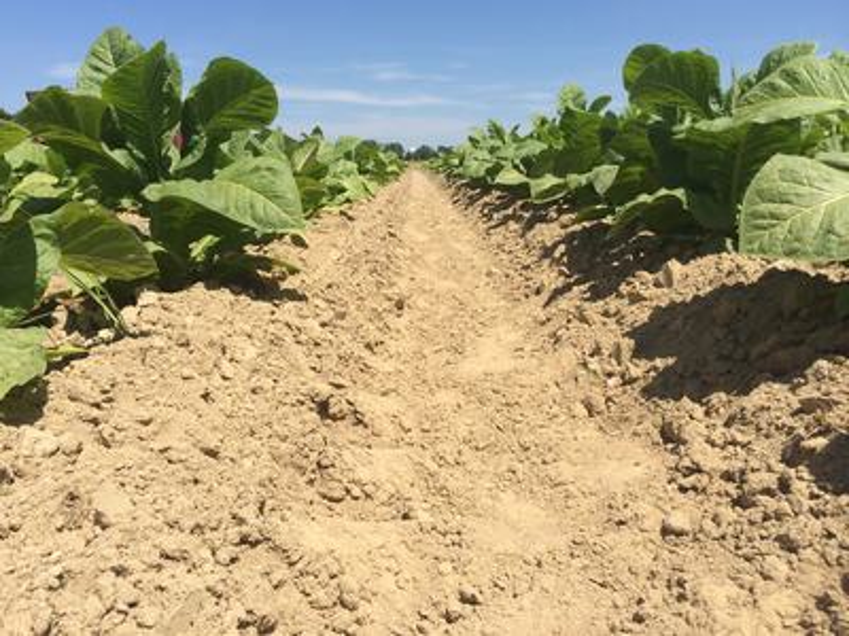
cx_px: 424
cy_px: 318
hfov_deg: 60.0
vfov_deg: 46.8
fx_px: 736
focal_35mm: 30
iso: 32
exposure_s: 1/2564
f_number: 2.2
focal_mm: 4.12
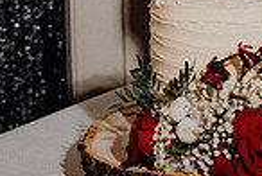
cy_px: -136
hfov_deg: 9.8
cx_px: 348
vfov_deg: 6.6
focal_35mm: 206
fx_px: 1502
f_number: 3.5
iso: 3200
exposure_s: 1/160
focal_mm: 52
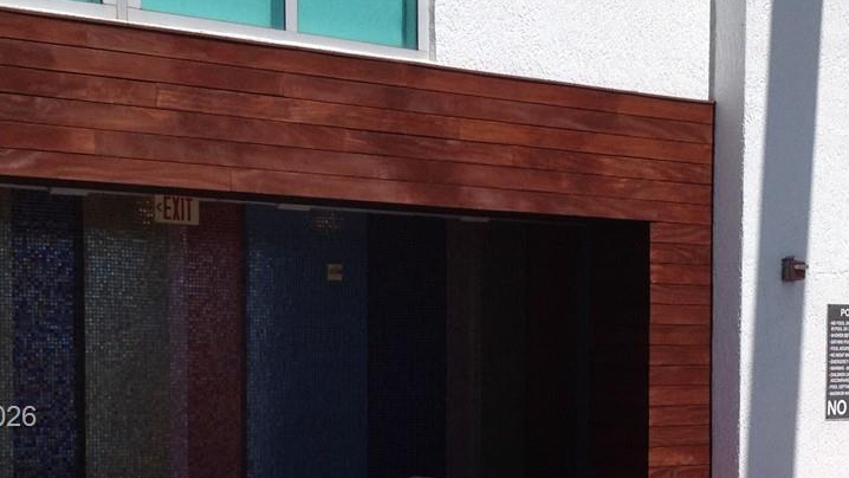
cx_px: 615
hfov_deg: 24.8
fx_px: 1914
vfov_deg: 14.1
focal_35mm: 85
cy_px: 419
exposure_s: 1/3460
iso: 64
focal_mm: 4.28
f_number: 2.4
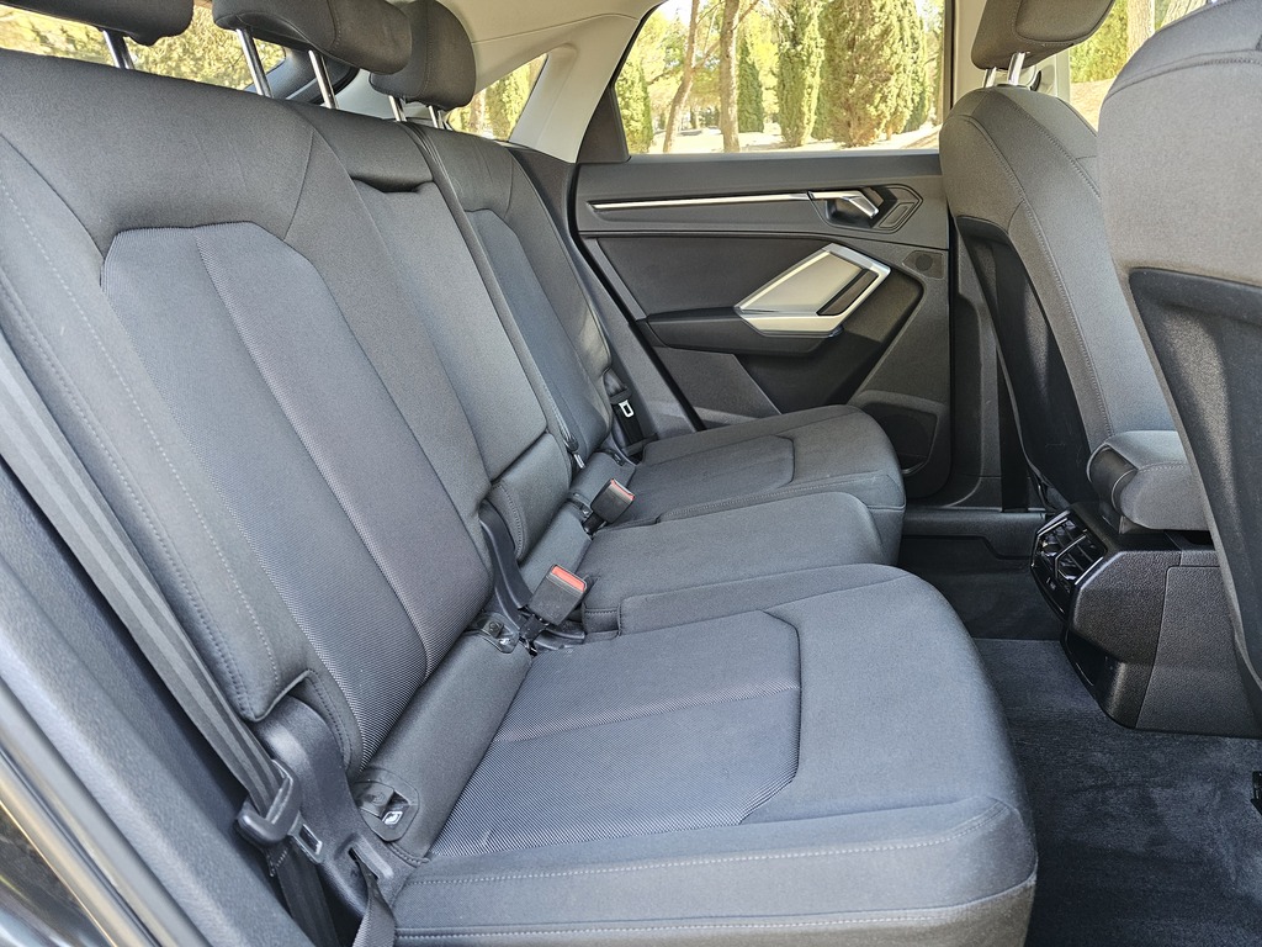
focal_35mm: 23
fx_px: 839
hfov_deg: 73.9
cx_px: 631
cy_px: 474
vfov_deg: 58.9
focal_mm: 6.3
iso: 800
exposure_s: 1/120
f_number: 1.7
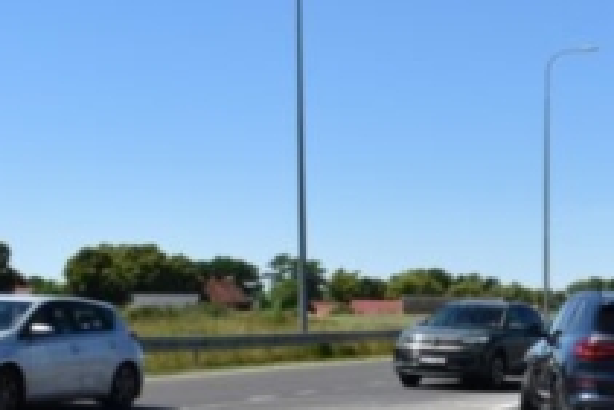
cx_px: 693
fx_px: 1553
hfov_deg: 21.1
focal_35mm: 91
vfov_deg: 15.0
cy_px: 317
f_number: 7.1
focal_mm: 20
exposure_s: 1/1600
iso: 400
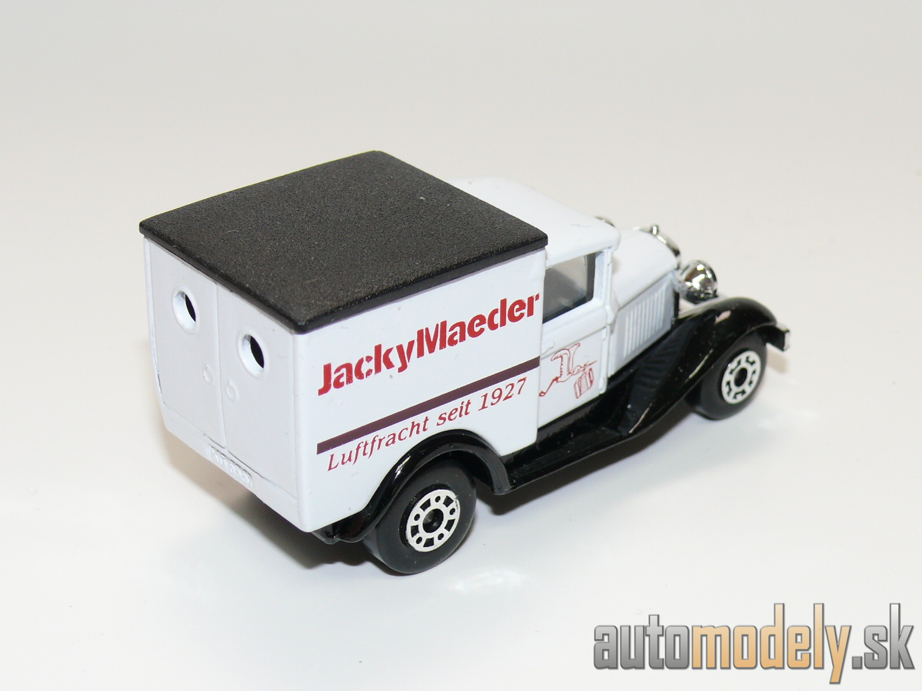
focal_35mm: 75
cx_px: 461
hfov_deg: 26.0
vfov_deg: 19.6
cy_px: 346
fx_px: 1998
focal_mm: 11.4
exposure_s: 1/30
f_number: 4
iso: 100
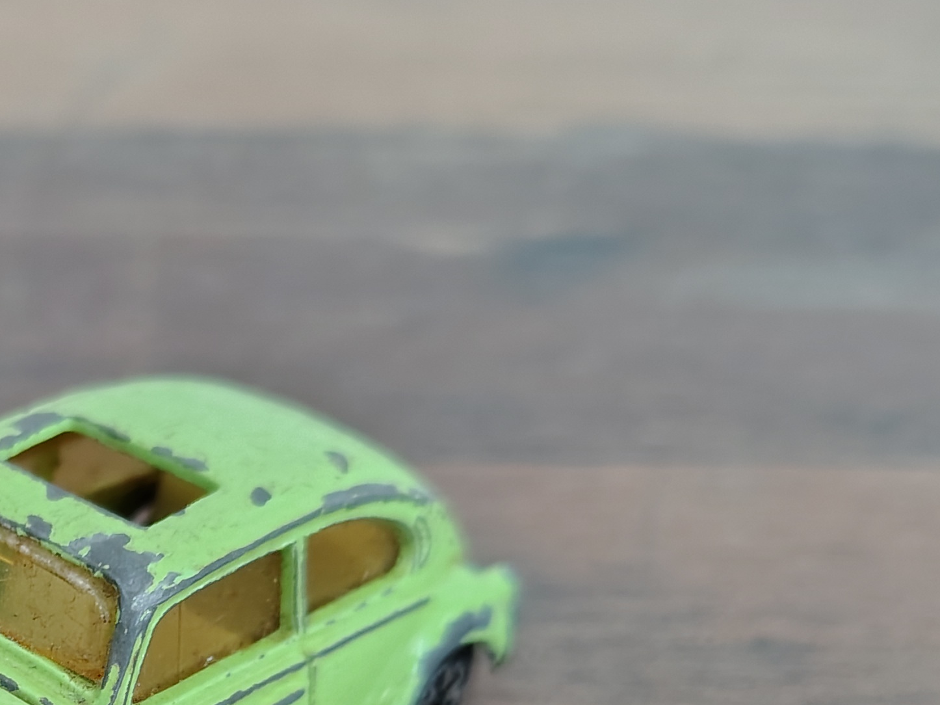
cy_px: 872
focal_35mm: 68
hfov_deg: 26.7
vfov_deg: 20.1
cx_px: -47
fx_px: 1846
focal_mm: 5.56
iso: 775
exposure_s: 1/50
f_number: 1.8
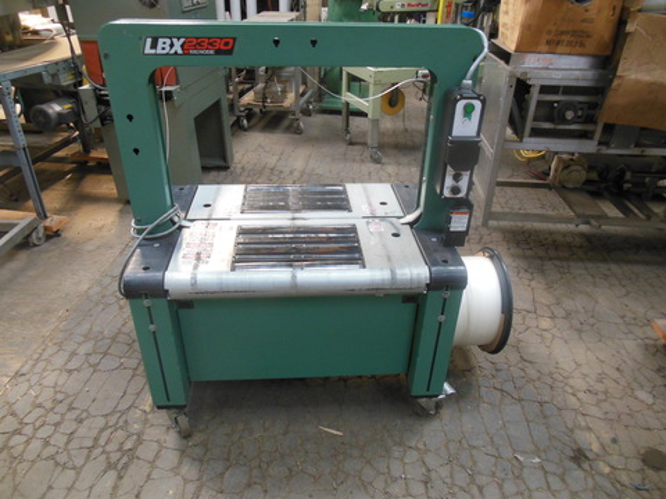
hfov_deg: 69.4
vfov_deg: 54.9
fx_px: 481
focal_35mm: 25
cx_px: 333
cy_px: 250
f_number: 3.2
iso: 400
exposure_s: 1/30
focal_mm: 4.5
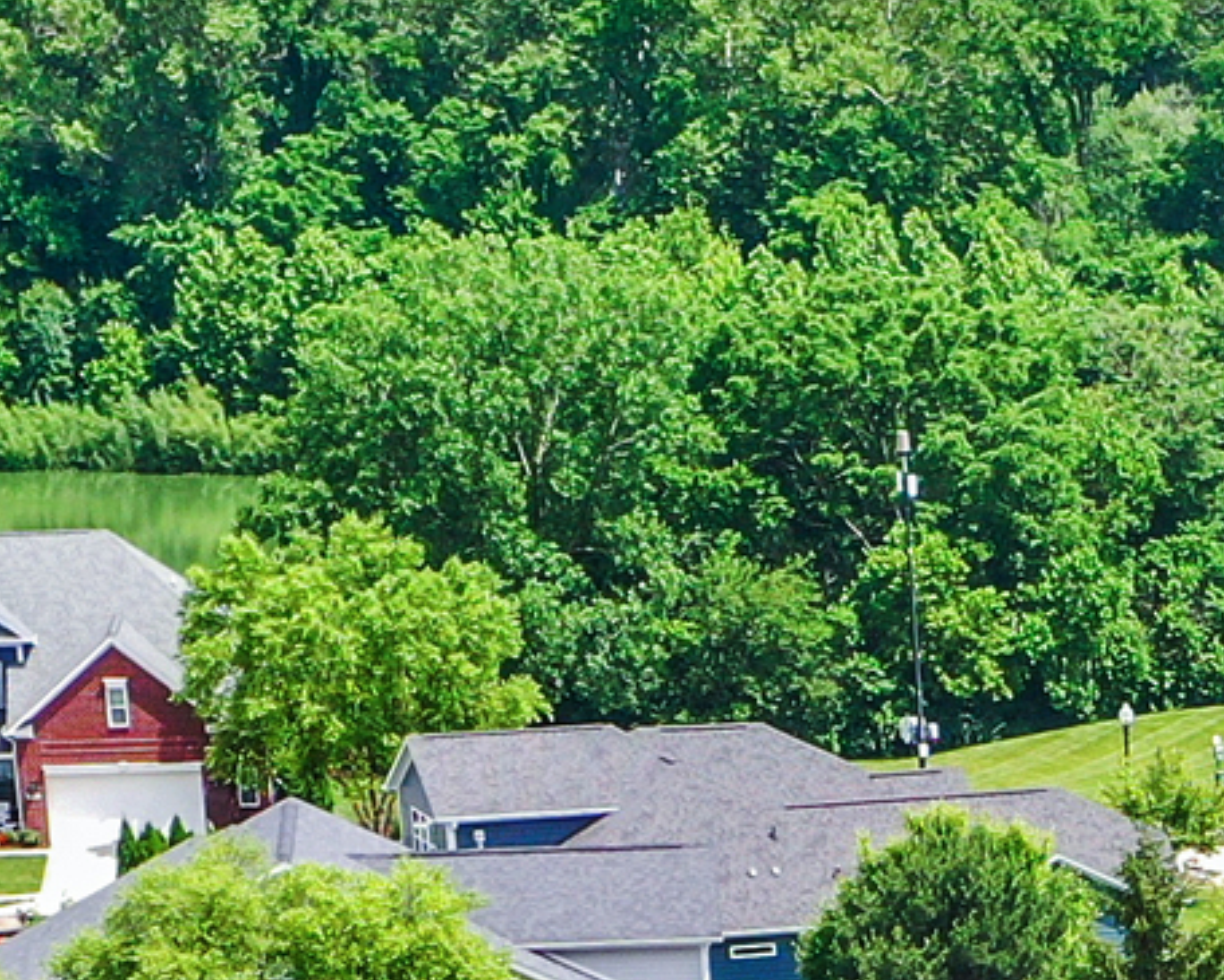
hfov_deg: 10.6
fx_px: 6413
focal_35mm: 177
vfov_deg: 8.2
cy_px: 2086
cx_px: 1782
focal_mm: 10.26
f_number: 5
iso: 100
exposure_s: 1/240
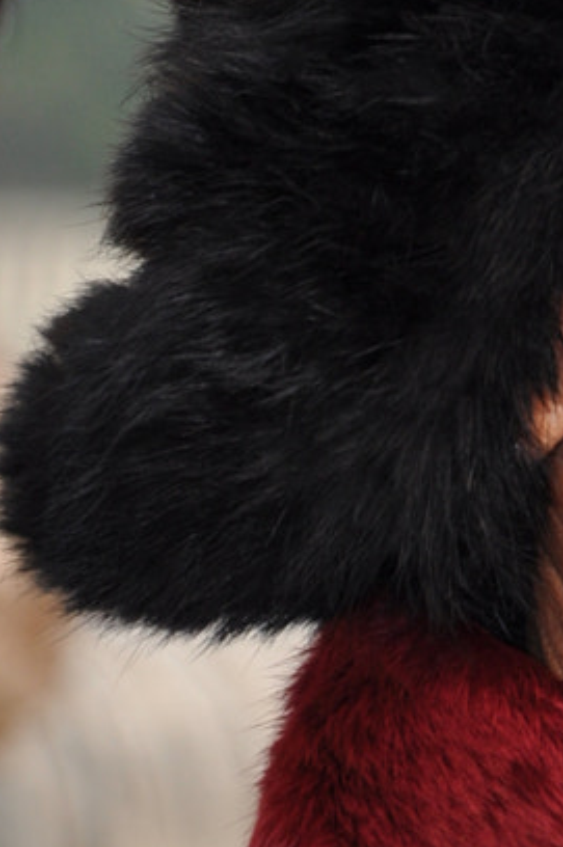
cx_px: 1073
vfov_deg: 3.3
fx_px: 14532
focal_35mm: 618
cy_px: 35
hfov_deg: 2.2
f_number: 5.6
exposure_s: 1/200
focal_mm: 105
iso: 220
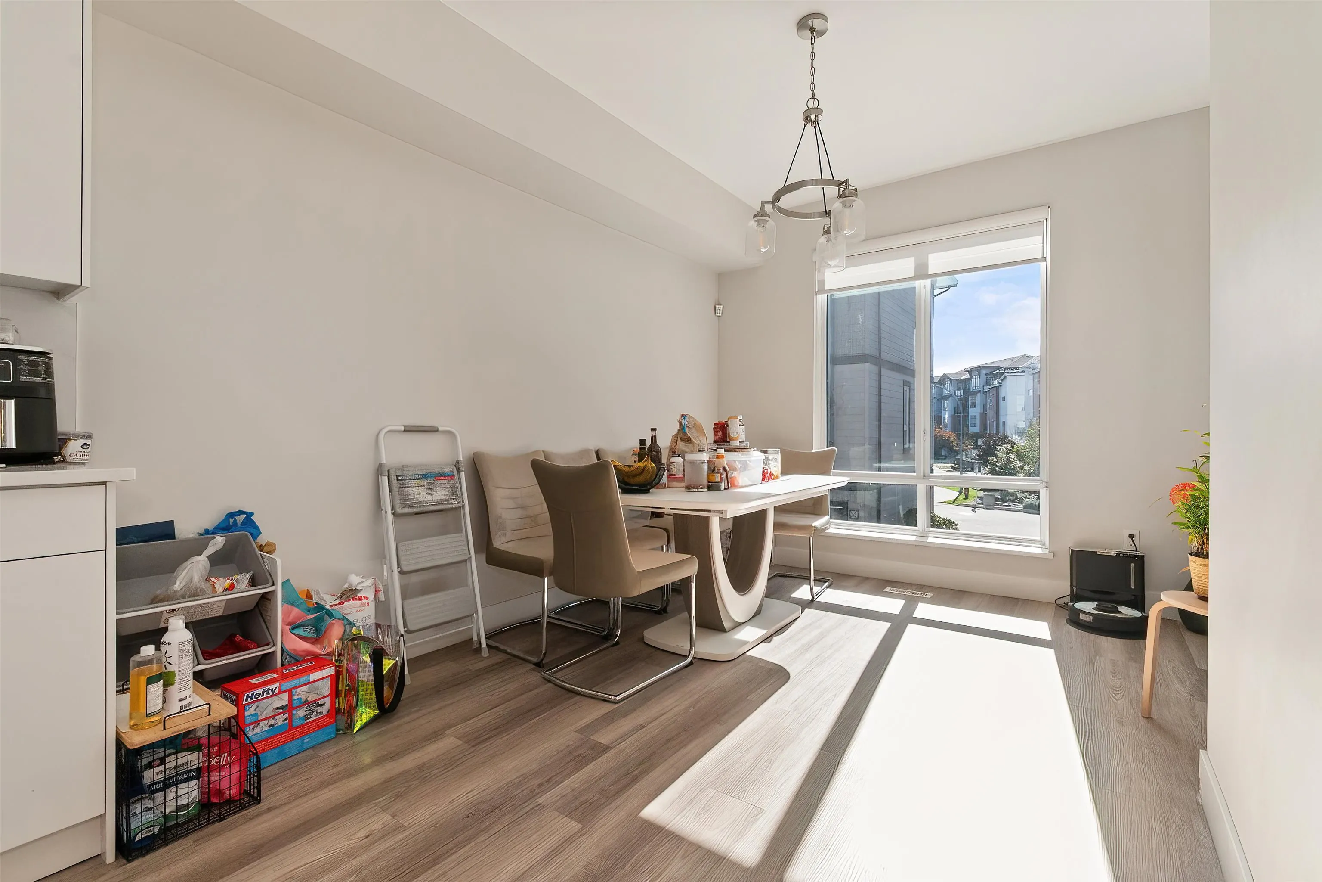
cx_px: 661
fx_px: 551
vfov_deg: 77.3
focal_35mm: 15
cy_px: 441
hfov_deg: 100.4
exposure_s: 1/200
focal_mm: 10
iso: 320
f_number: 9
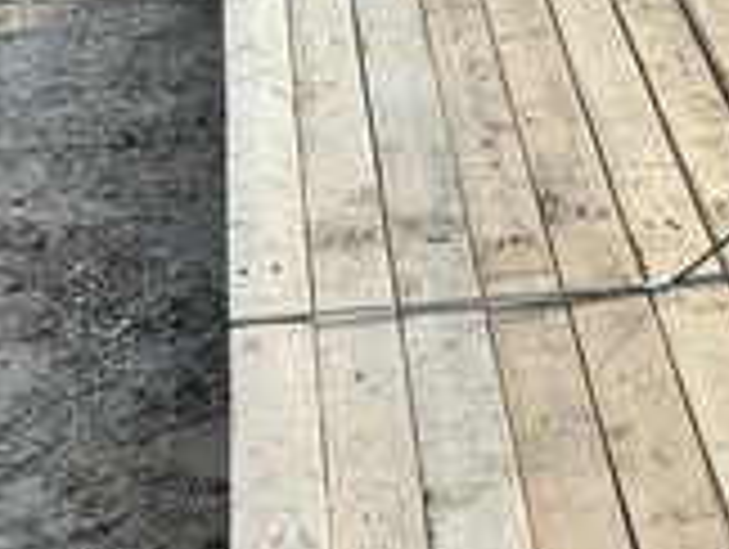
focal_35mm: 69
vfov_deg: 21.3
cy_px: 360
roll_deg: -0.7
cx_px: 536
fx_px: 1455
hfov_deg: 27.8
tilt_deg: -40.4
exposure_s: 1/642
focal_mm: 3
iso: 25
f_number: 1.8
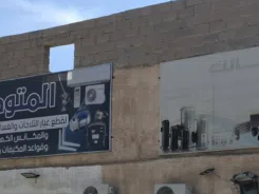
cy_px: 220
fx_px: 449
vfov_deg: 22.8
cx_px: 198
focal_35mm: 60
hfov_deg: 31.5
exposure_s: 1/1667
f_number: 1.8
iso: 50
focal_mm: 5.54
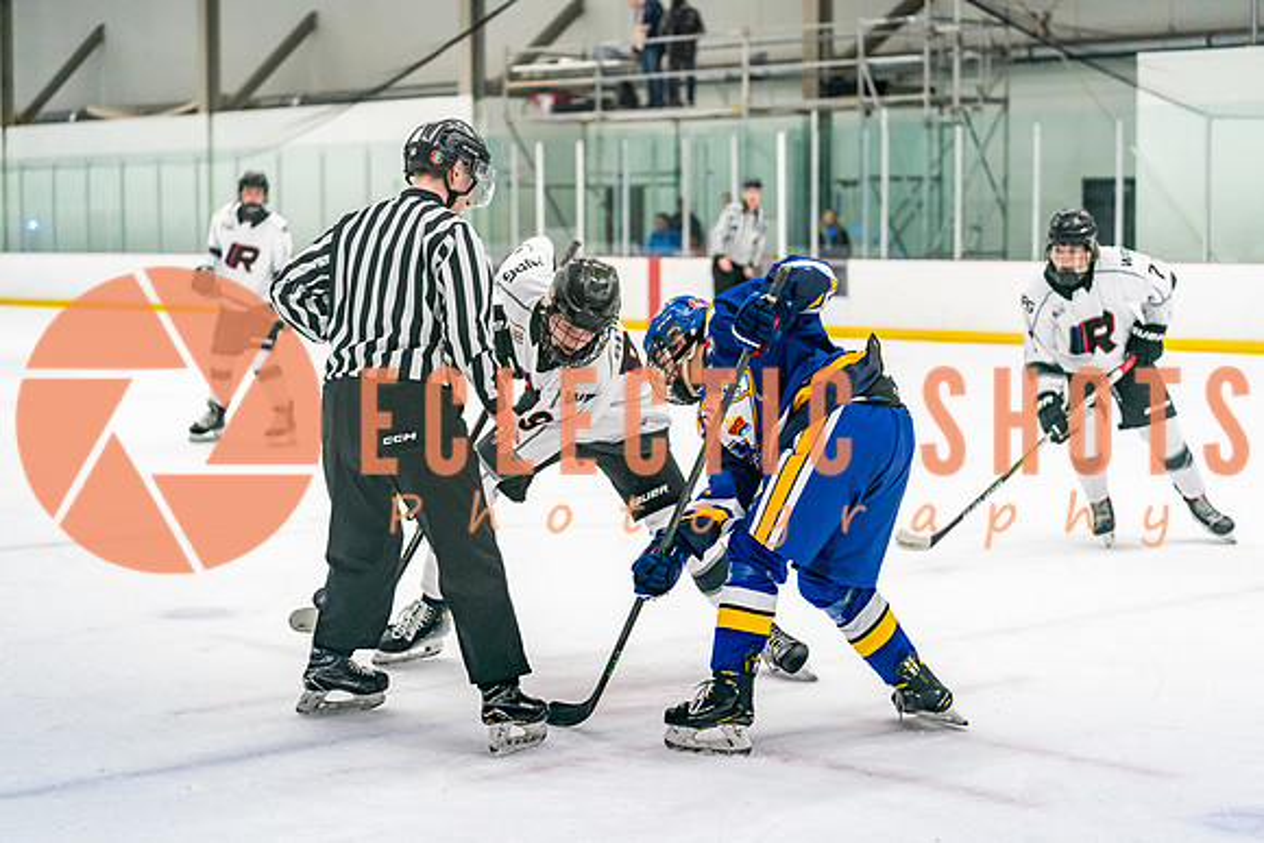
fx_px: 2458
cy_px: 422
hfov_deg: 28.8
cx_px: 632
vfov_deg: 19.5
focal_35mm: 70
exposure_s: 1/1250
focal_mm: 70
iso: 3200
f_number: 2.8
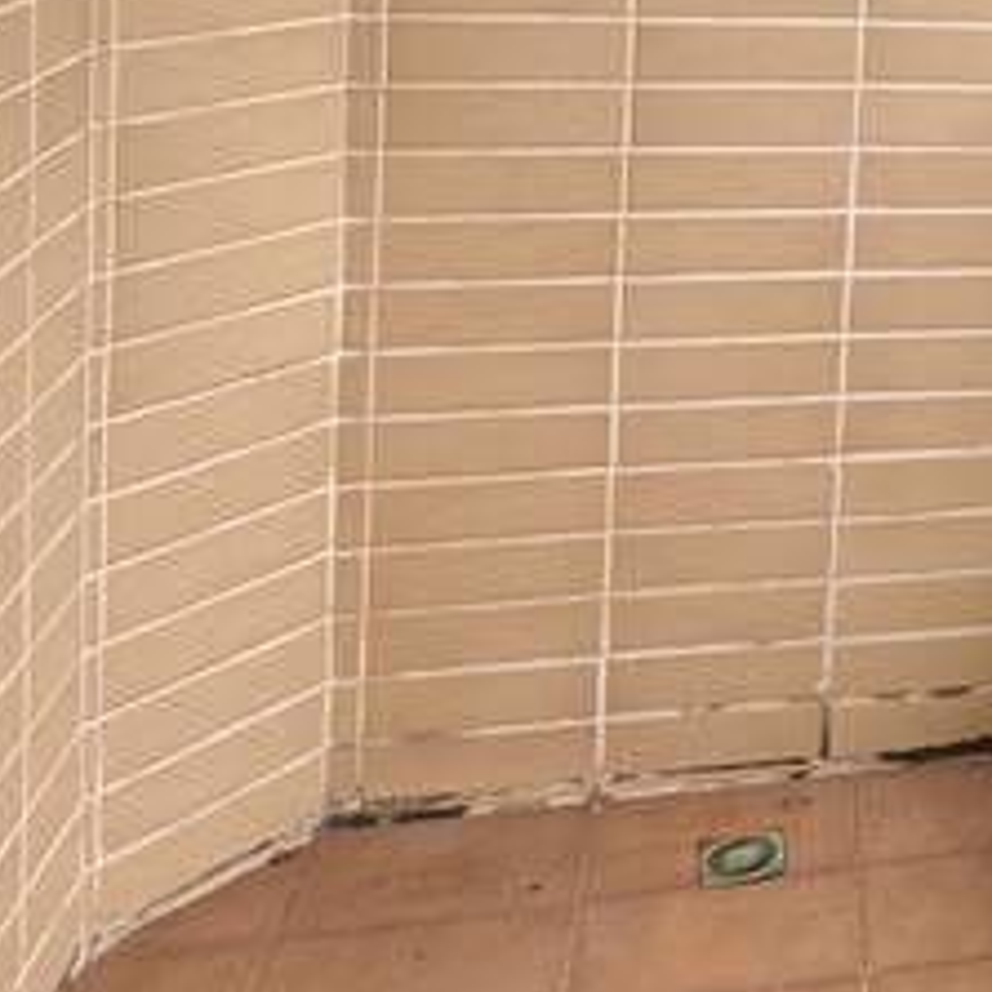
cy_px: -125
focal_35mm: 60
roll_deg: -4.1
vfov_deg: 26.2
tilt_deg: -4.8
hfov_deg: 23.2
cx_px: 1481
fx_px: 1945
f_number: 2.2
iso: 40
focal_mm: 2.22
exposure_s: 1/433
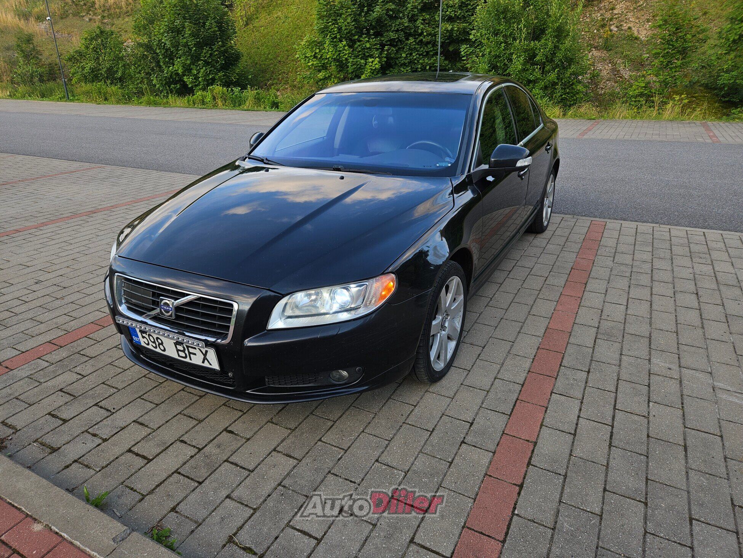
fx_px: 494
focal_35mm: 23
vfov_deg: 58.9
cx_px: 372
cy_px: 279
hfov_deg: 73.9
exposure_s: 1/185
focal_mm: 5.4
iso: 25
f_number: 1.8
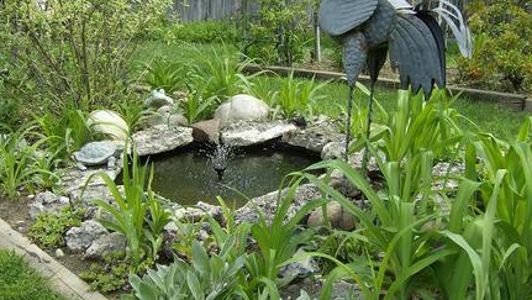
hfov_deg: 50.5
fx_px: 565
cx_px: 267
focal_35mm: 40
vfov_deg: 29.7
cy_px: 123
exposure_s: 1/375
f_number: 4.7
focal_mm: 6
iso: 100
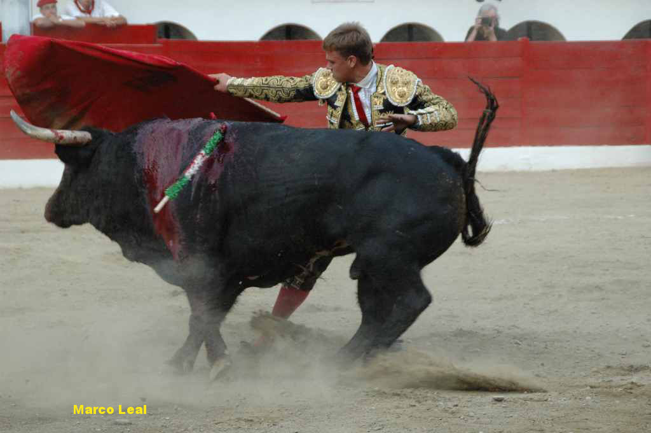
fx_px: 2763
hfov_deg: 13.4
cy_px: 216
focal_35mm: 153
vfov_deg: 8.9
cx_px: 326
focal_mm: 102
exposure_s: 1/400
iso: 1400
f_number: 6
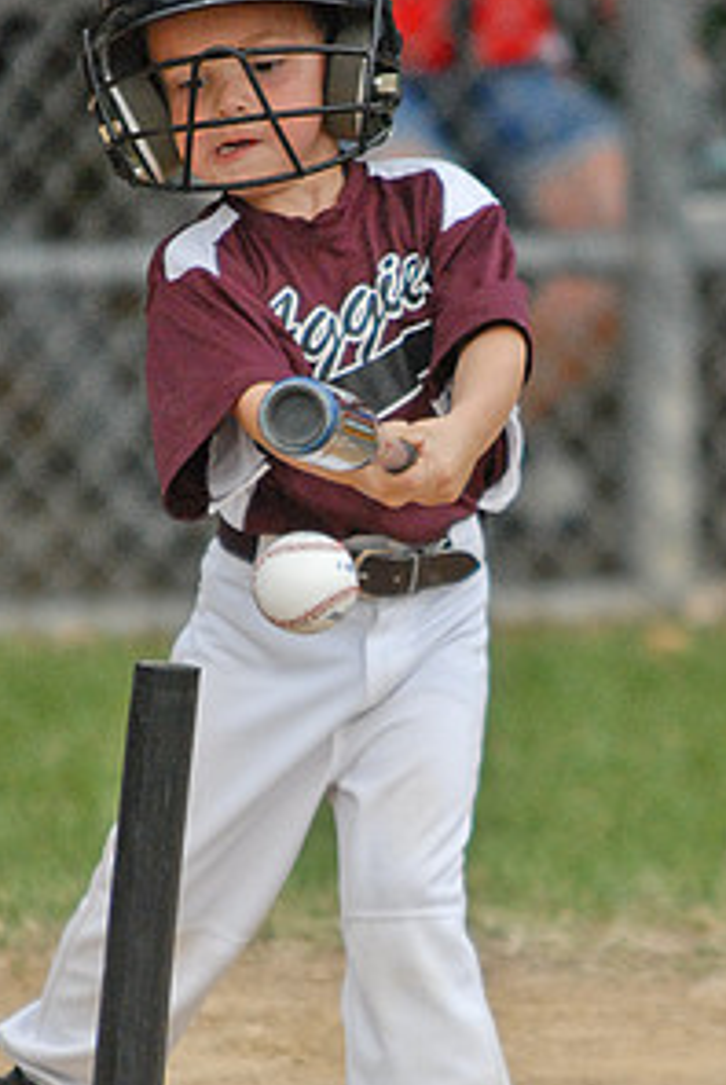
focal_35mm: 456
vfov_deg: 4.5
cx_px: 270
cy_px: 619
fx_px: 13761
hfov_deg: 3.0
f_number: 2.8
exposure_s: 1/5000
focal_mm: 200
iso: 1000
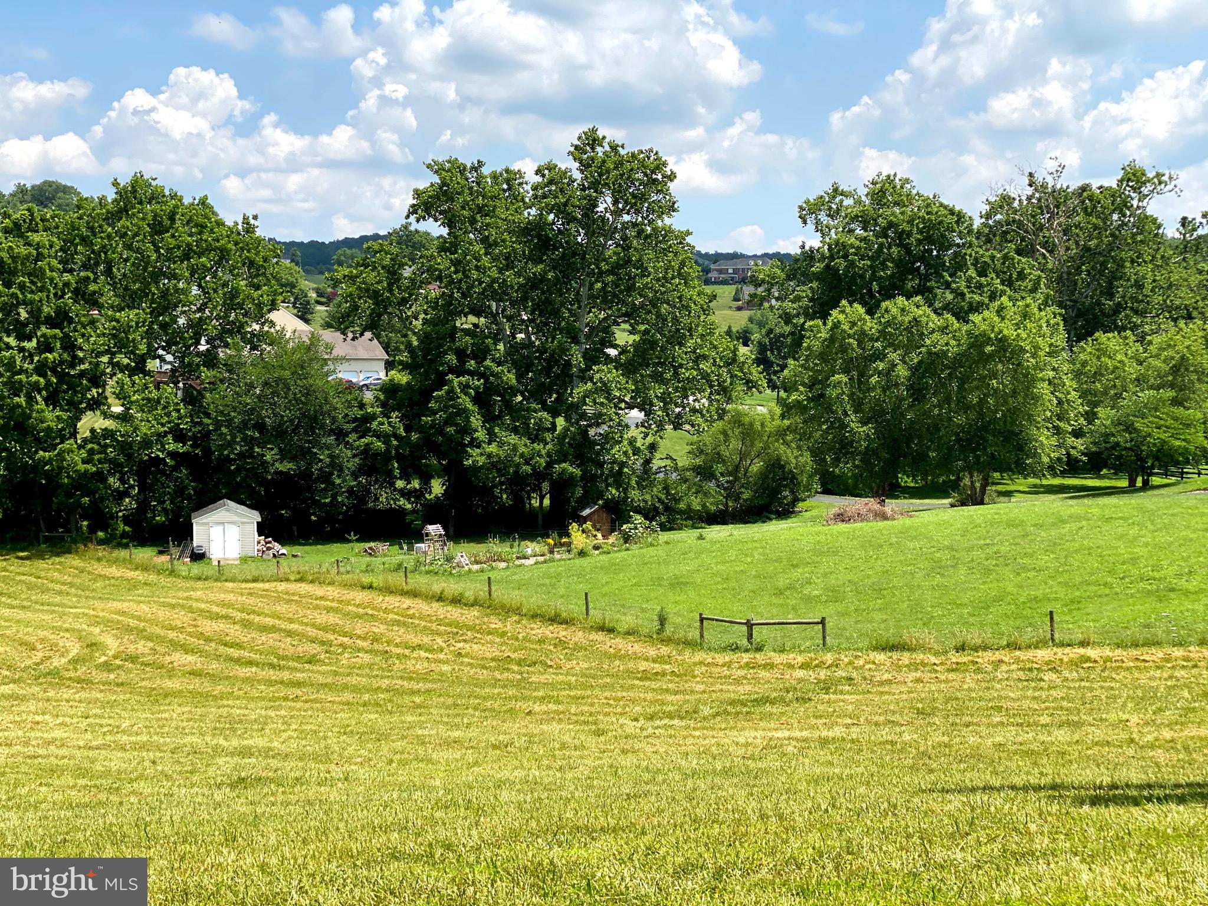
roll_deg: +2.0
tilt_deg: -2.9
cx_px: 604
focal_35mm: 52
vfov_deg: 28.0
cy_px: 453
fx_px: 1815
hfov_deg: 36.8
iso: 20
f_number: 2
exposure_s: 1/1332
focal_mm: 6
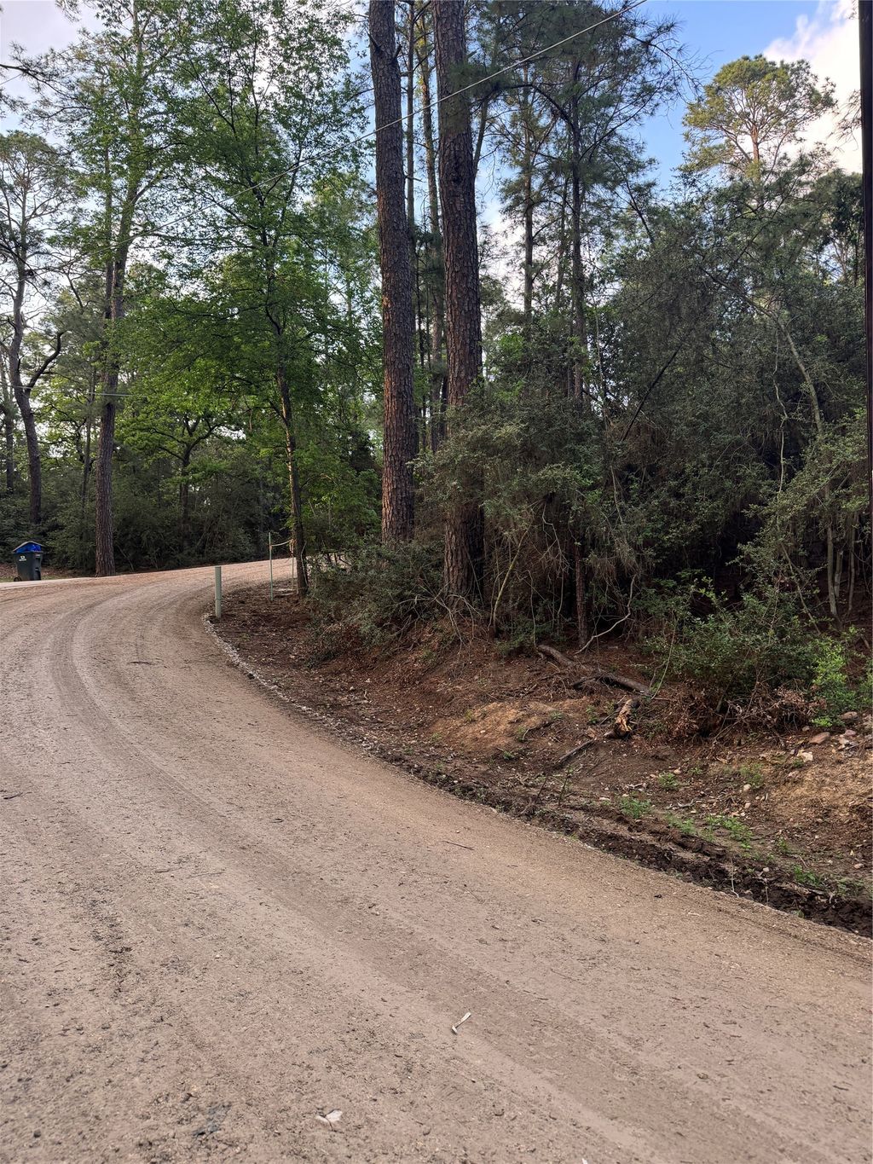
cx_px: 436
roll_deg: +2.0
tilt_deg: +2.3
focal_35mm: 24
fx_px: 807
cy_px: 582
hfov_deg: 56.8
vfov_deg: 71.6
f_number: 1.78
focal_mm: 6.76
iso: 100
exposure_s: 1/137
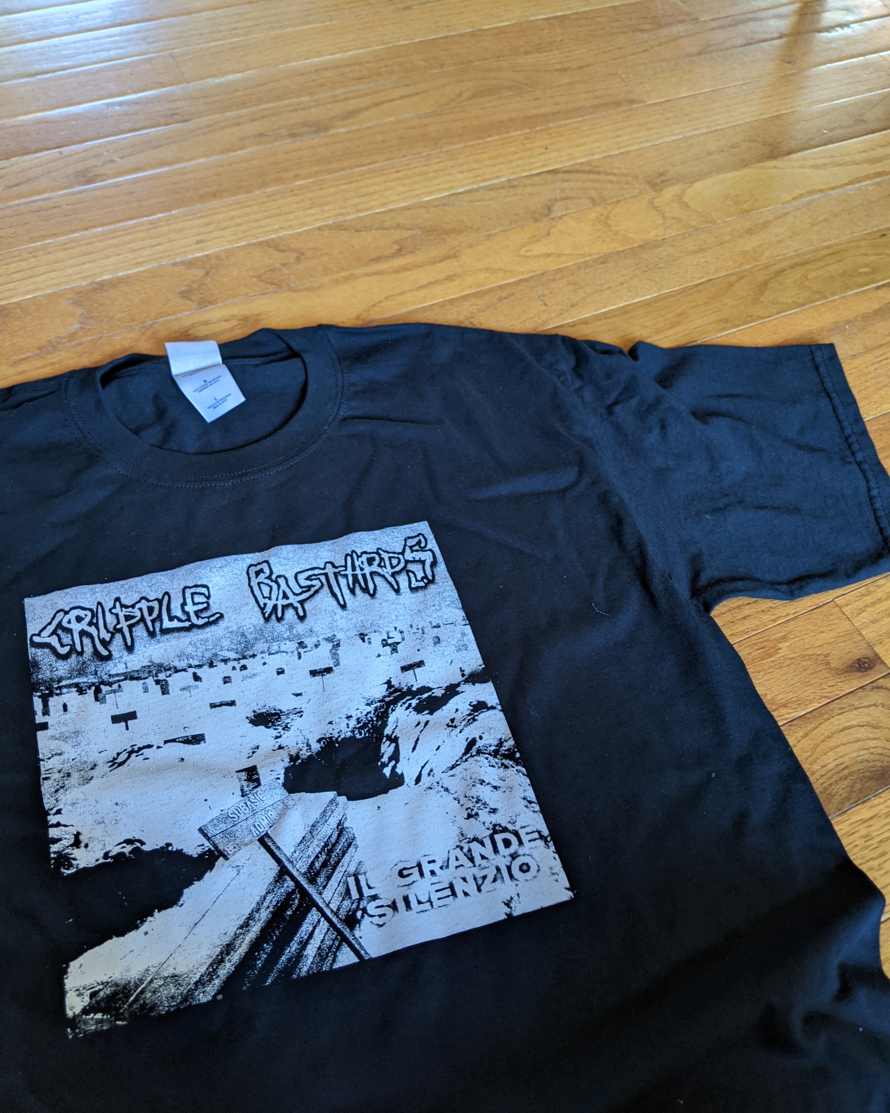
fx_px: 955
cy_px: 610
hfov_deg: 50.0
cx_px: 441
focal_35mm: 29
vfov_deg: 60.3
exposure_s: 1/24
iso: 106
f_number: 1.8
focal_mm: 4.44
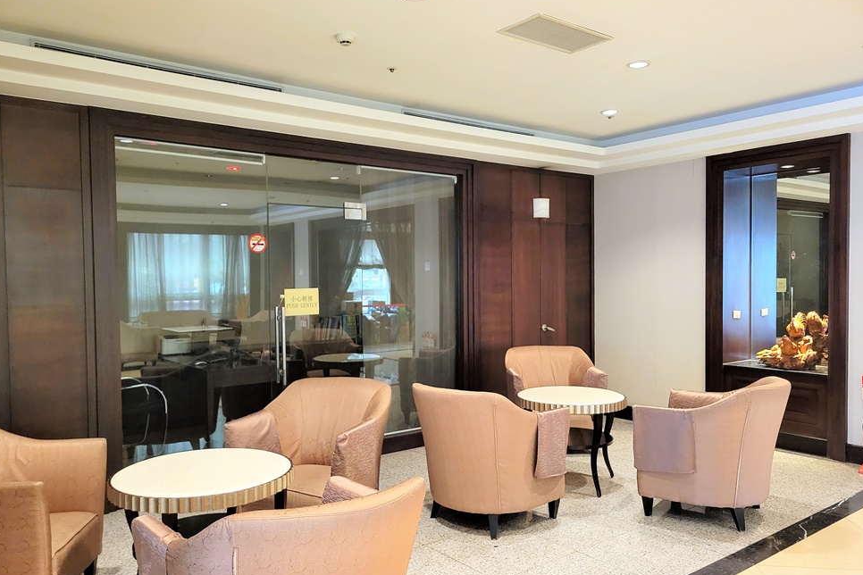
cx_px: 426
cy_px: 308
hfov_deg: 65.5
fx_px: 671
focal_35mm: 28
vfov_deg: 46.4
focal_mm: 5.4
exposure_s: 1/24
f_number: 1.8
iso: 800
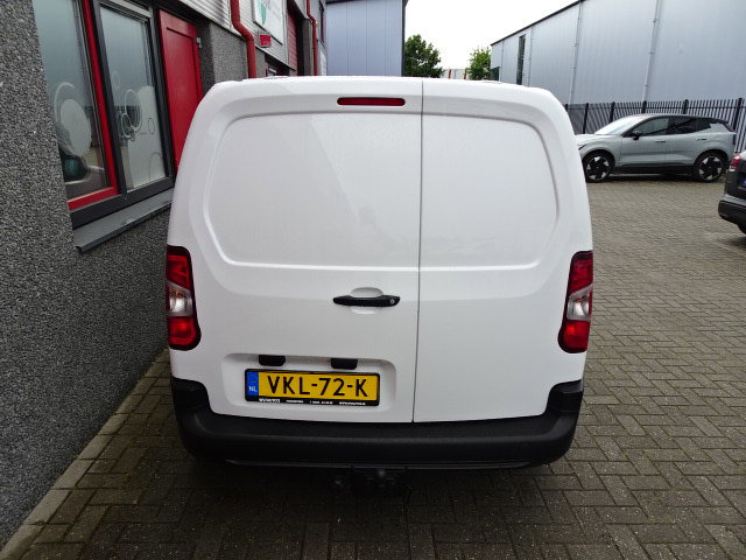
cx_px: 373
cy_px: 280
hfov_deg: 71.6
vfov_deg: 56.8
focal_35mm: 24
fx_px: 517
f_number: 3.5
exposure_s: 1/320
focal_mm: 4.25
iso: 80
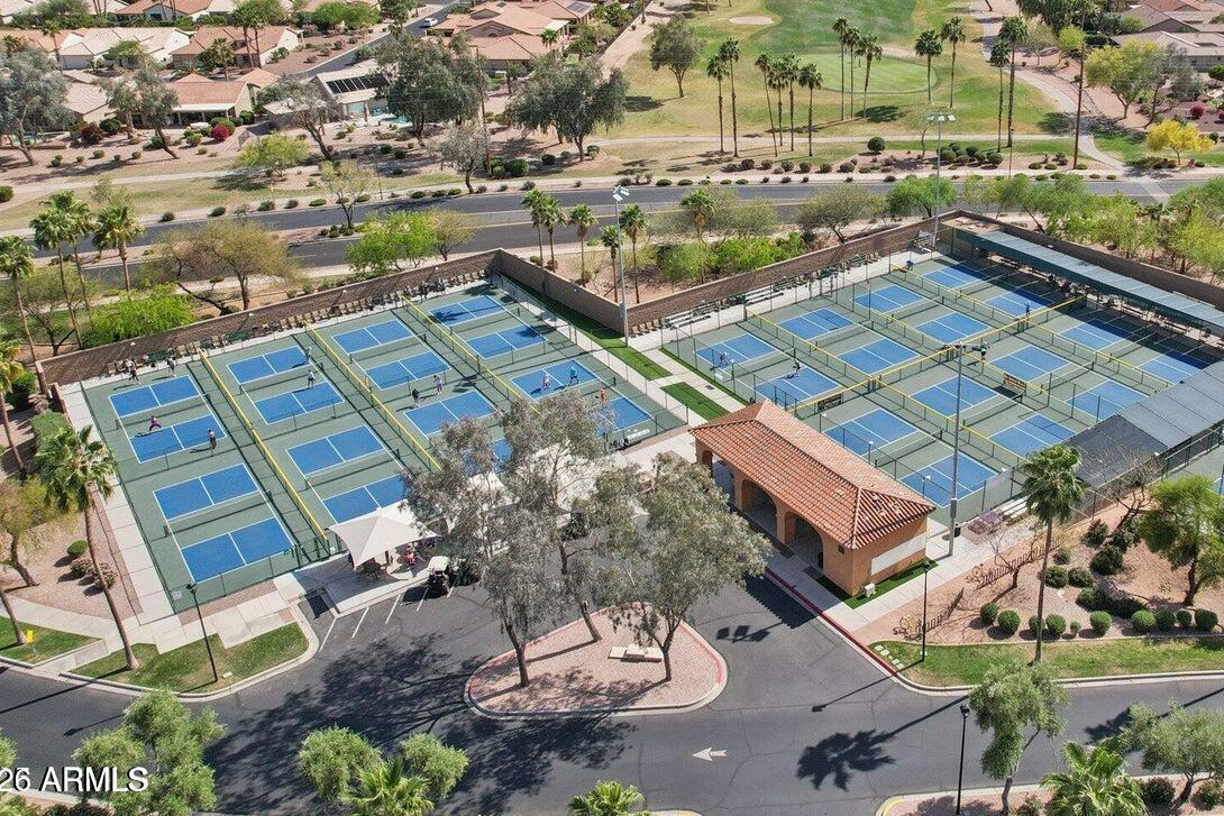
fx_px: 1054
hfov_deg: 58.9
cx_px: 817
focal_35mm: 31
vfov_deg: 41.7
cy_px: 257
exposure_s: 1/2500
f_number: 2.8
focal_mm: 8.38
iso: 150
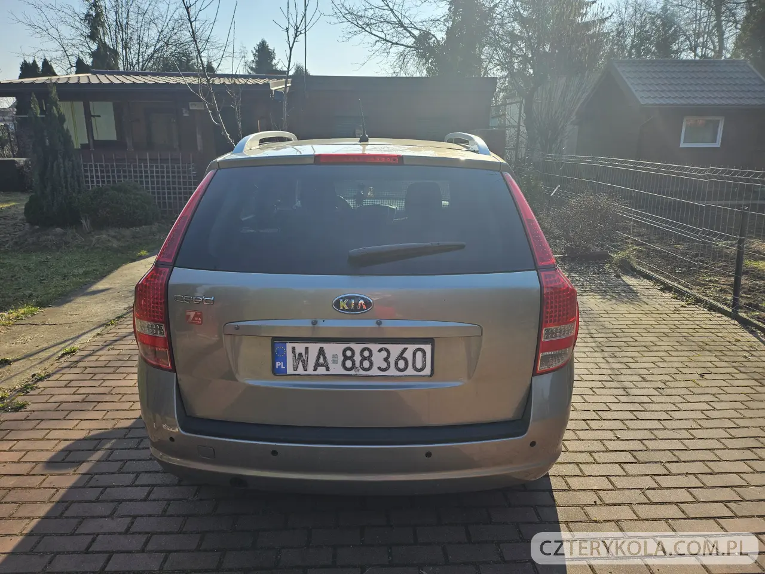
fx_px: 530
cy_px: 287
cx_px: 382
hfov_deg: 71.6
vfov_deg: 56.8
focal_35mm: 24
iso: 50
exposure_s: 1/2417
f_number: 1.8
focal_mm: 5
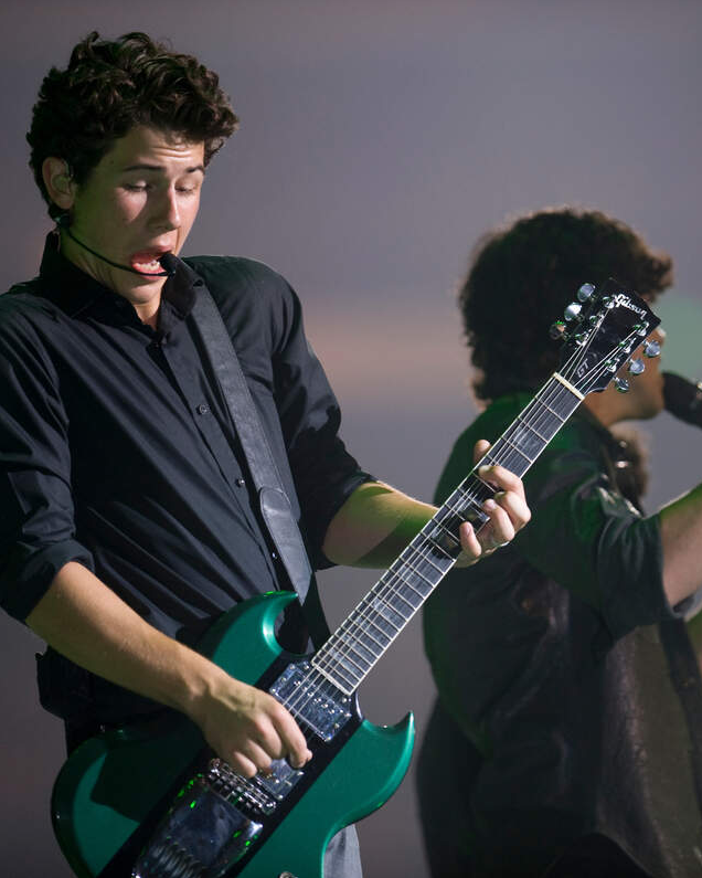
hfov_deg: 2.7
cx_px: 440
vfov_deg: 3.4
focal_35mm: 566
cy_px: 438
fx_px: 14699
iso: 800
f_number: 2.8
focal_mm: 400
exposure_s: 1/400
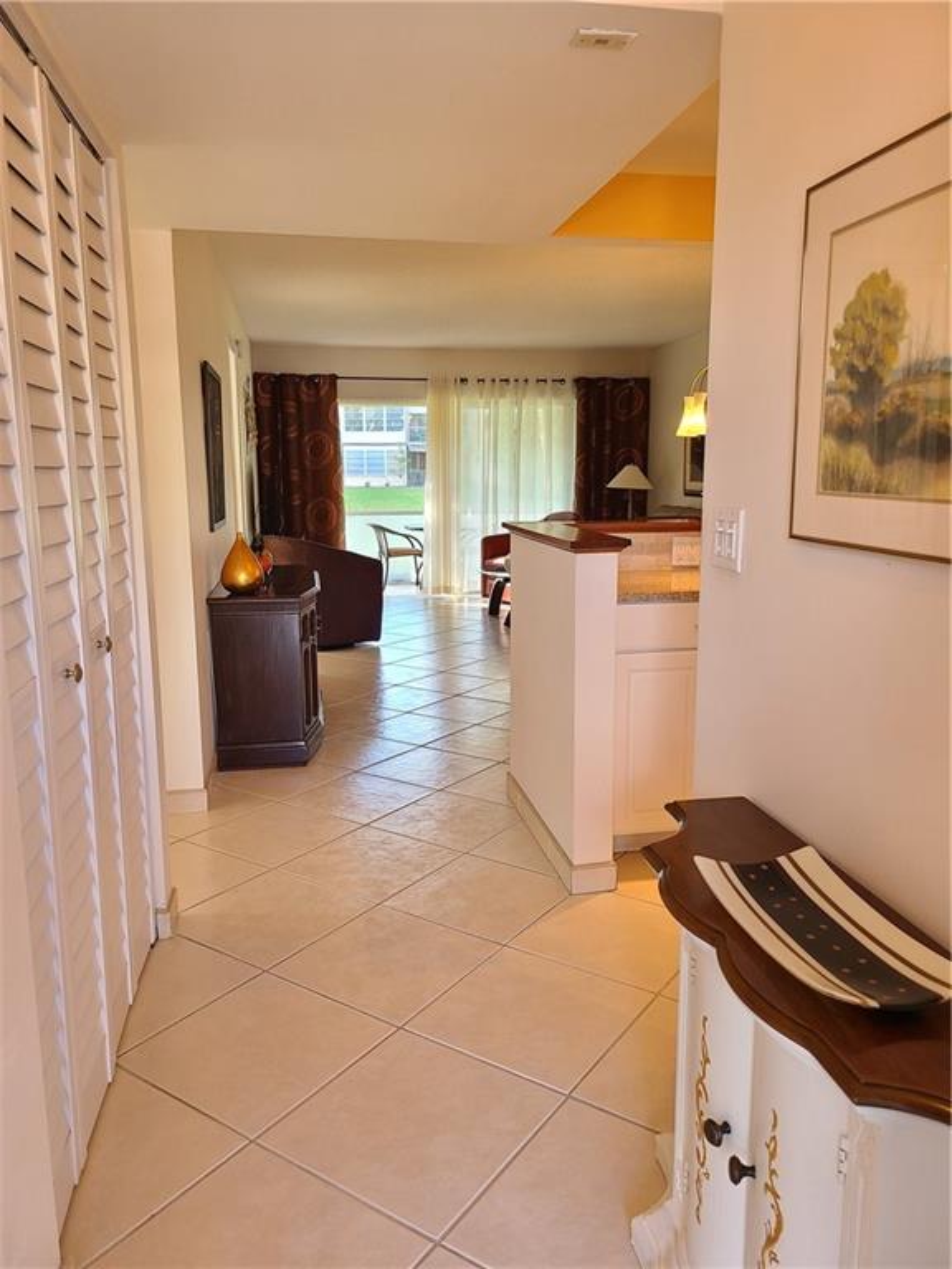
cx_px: 476
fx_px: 953
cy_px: 634
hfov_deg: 53.1
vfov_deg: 67.3
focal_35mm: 26
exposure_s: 1/59
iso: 125
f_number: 1.8
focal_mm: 5.4
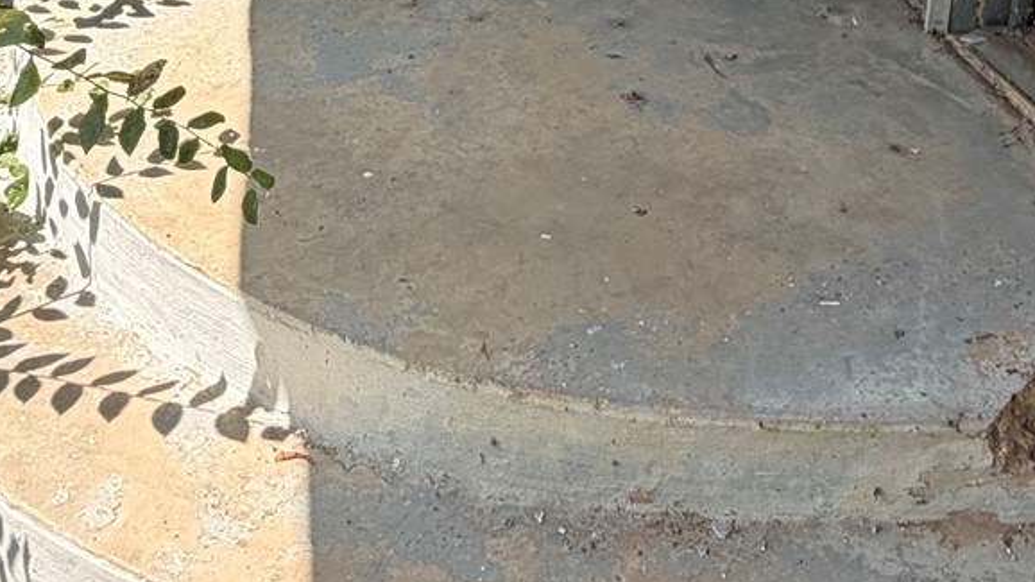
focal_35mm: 54
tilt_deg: -11.6
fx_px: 1482
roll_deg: +0.9
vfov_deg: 18.6
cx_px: 611
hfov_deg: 38.4
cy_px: -385
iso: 40
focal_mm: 2.22
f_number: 2.2
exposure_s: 1/502
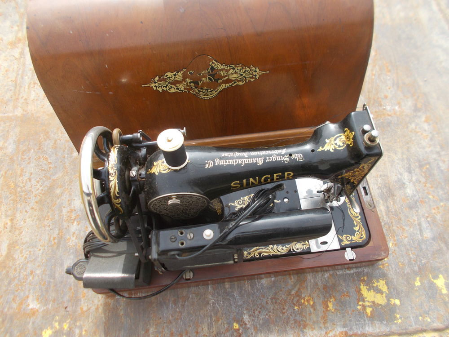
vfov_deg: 53.1
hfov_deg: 67.3
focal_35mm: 26
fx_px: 337
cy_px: 168
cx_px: 224
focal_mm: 4.6
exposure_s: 1/320
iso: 80
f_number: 3.2
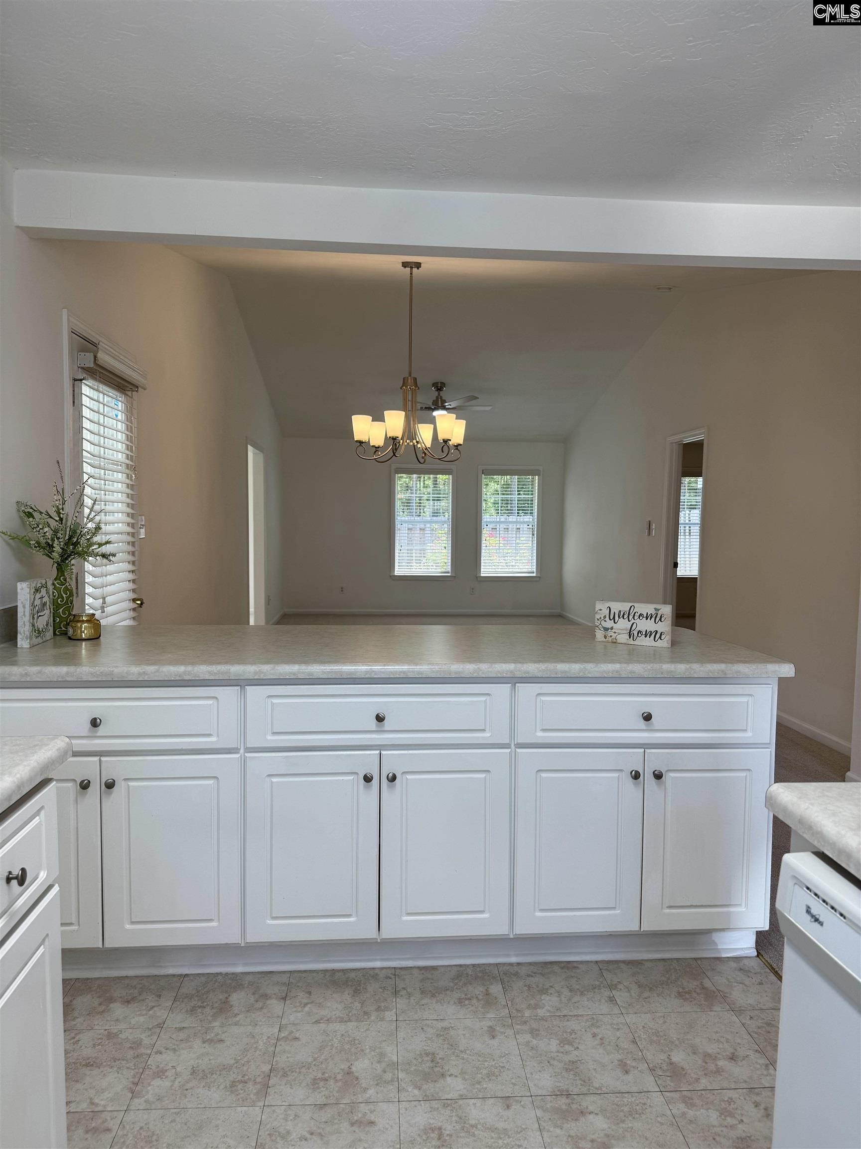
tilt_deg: -4.6
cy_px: 574
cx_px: 430
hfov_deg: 56.8
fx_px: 796
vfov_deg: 71.6
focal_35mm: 24
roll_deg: -0.9
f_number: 1.78
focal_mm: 6.76
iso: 64
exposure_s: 1/162
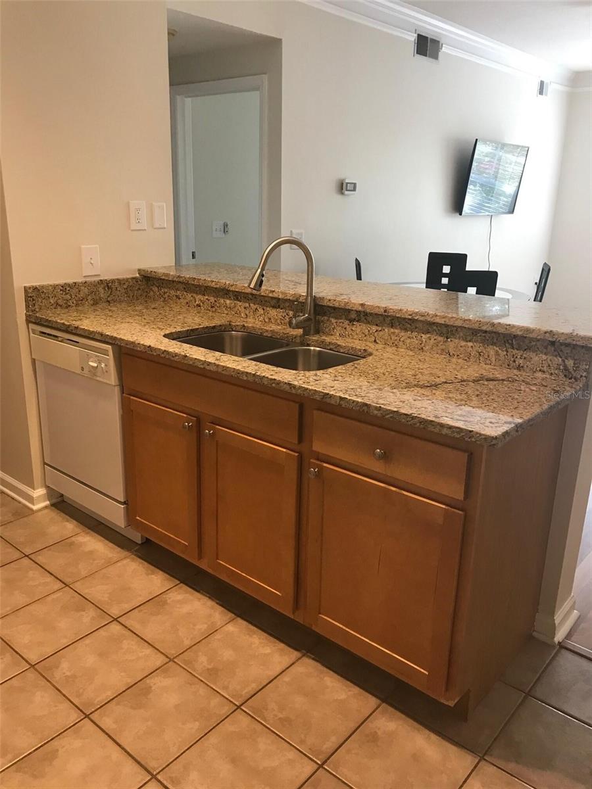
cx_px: 296
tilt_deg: -16.2
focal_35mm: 28
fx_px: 638
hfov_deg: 49.7
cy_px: 394
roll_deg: -2.2
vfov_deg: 63.4
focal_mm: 3.99
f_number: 1.8
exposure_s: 1/20
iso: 40
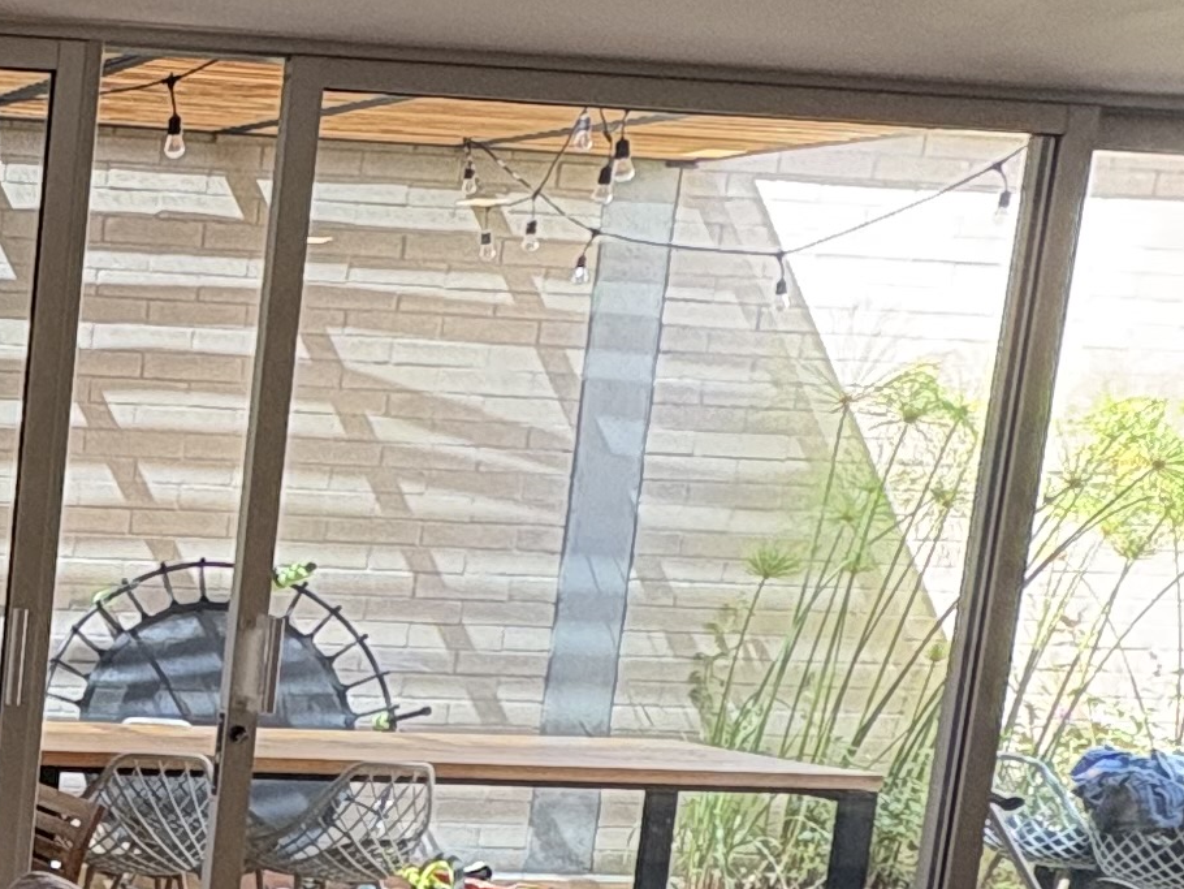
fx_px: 2121
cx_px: -597
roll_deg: -2.2
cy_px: 797
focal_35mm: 62
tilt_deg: -6.6
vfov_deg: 23.1
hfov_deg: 24.3
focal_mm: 2.22
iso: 160
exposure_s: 1/99
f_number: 2.2
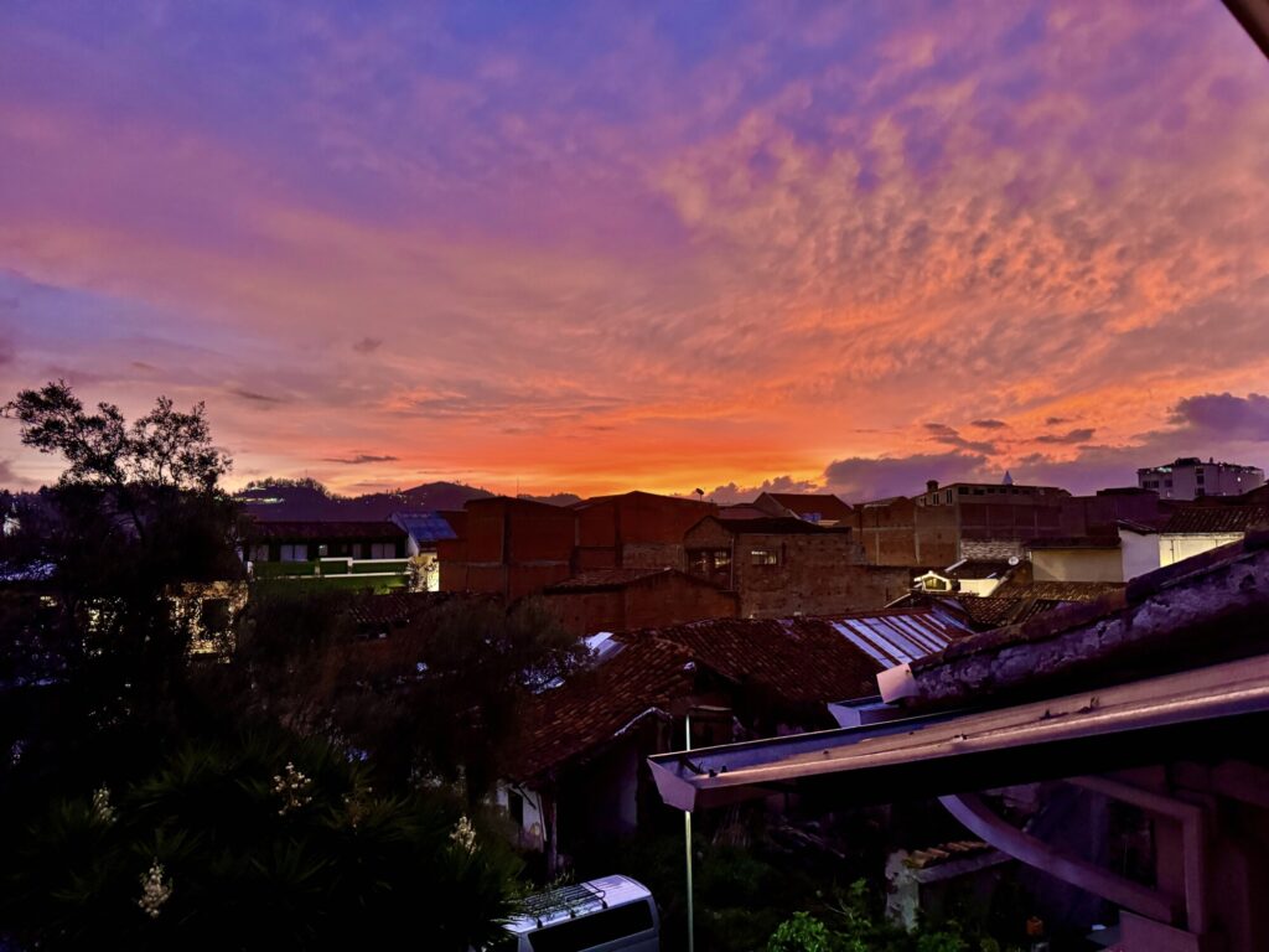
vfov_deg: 56.8
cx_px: 634
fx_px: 880
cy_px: 476
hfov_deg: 71.6
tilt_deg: +5.0
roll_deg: +0.0
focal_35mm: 24
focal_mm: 6.76
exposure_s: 1/60
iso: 640
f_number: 1.78
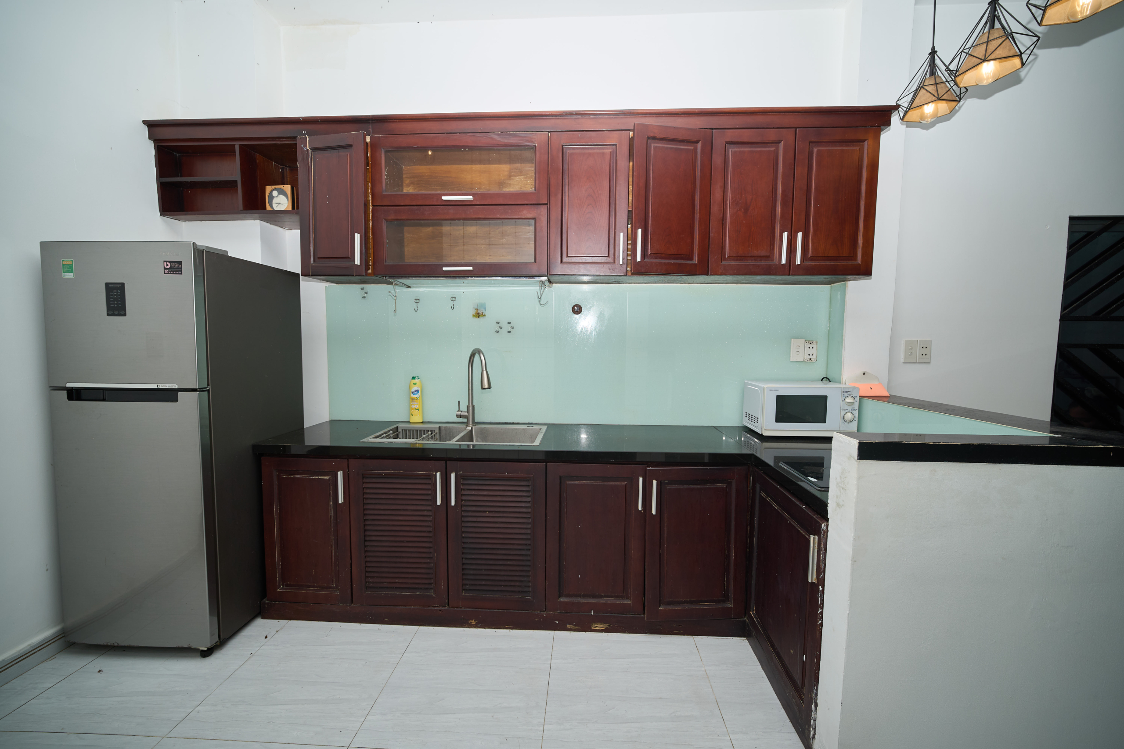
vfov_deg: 83.3
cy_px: 374
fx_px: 421
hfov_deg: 106.3
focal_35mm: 14
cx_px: 562
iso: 100
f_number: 4
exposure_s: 1/125
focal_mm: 9
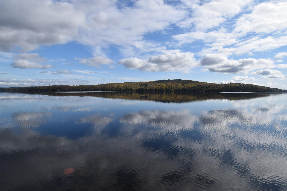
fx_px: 143
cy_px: 96
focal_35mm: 18
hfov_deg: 90.0
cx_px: 144
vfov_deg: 67.4
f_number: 11
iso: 200
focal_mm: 12
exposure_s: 1/500
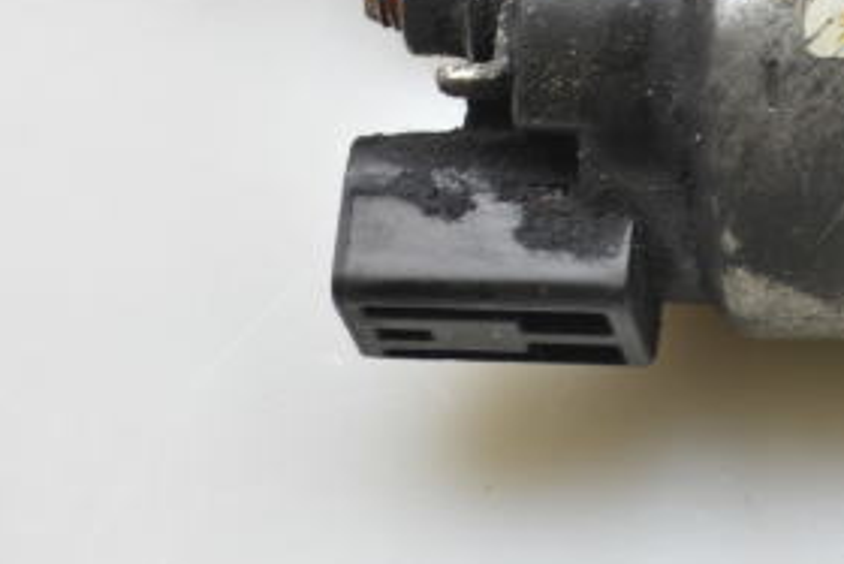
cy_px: -296
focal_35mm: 230
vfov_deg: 5.9
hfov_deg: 8.7
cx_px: 1275
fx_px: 5395
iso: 100
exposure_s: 1/20
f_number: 7.1
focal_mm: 42
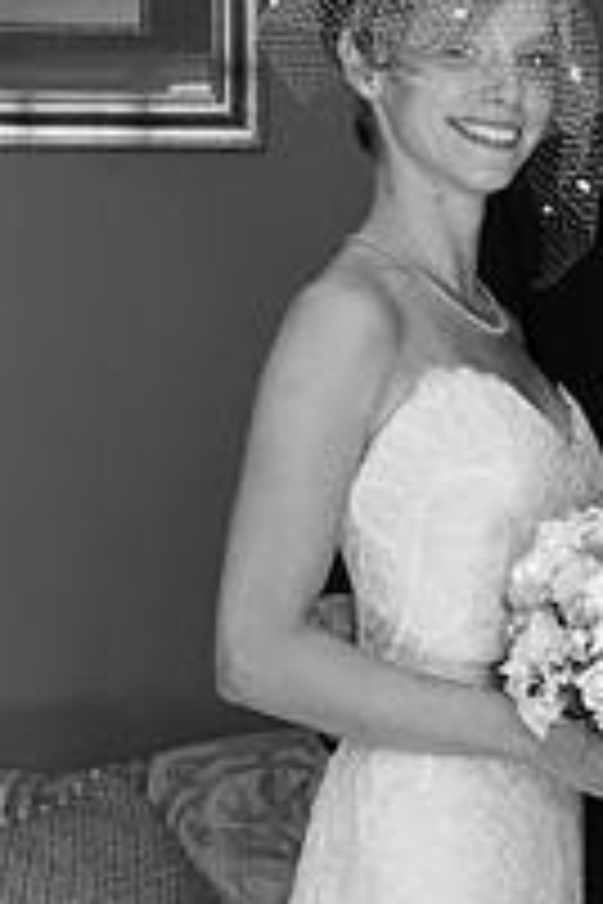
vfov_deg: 15.3
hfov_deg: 10.2
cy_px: 630
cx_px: 565
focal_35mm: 134
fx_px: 3366
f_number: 5.6
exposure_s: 1/80
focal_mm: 60
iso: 1800
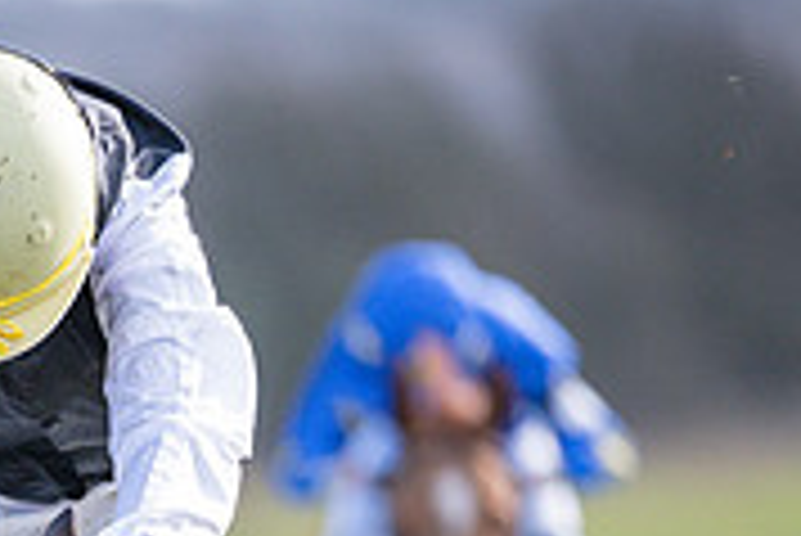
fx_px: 33713
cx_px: -238
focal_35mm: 1514
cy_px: 883
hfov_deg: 1.4
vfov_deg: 0.9
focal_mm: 400
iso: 640
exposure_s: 1/1000
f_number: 4.5
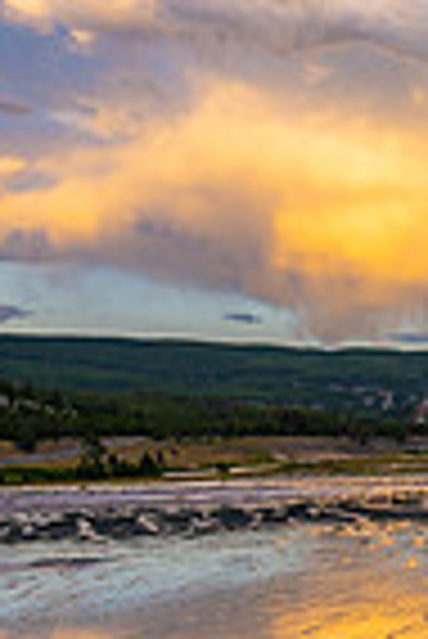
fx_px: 1352
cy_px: 472
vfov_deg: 26.3
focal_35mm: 76
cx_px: 572
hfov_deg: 16.9
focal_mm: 24
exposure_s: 1/125
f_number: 5
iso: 200
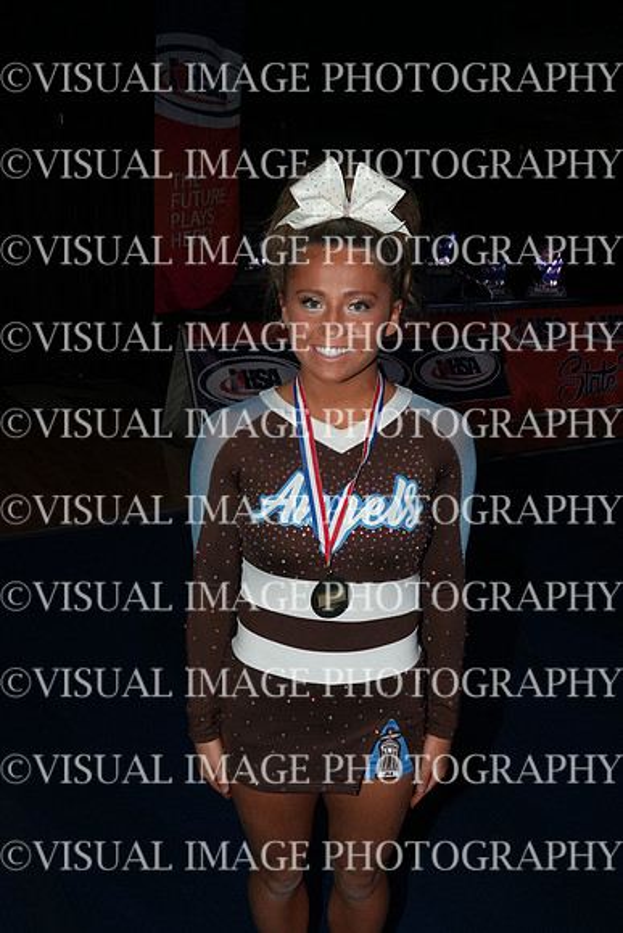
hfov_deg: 36.9
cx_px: 312
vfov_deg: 53.1
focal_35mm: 36
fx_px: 934
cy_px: 466
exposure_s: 1/125
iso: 1600
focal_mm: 24
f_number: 9
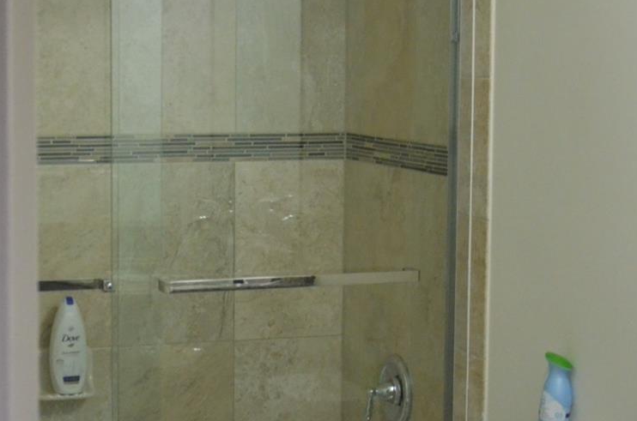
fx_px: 1606
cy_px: 161
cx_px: 199
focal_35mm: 91
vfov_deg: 14.9
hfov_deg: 22.3
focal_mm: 30
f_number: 5
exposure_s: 1/100
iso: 4000
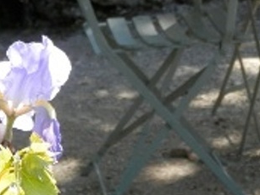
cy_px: 37
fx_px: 1291
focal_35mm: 172
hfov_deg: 11.5
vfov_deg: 8.6
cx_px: 134
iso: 80
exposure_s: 1/125
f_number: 4.4
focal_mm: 11.9
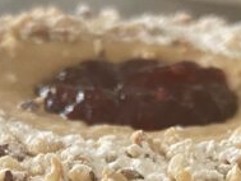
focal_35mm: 88
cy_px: 259
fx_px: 613
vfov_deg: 15.7
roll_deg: -4.0
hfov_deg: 22.2
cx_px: 110
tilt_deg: -32.9
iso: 500
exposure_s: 1/57
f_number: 1.8
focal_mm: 4.25
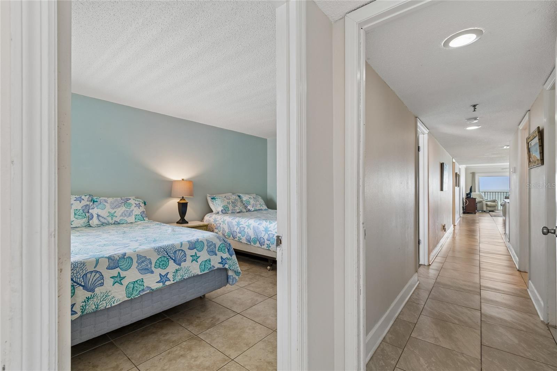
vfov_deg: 77.3
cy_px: 186
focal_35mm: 15
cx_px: 278
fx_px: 232
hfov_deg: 100.4
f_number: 7.1
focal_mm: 10
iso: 100
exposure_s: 1/10
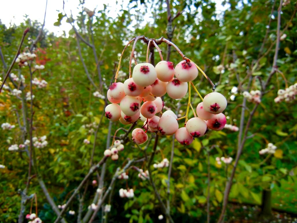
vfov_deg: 46.8
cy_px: 112
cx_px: 148
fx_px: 257
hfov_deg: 60.0
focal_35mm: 30
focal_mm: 5.4
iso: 160
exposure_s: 1/279
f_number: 3.5
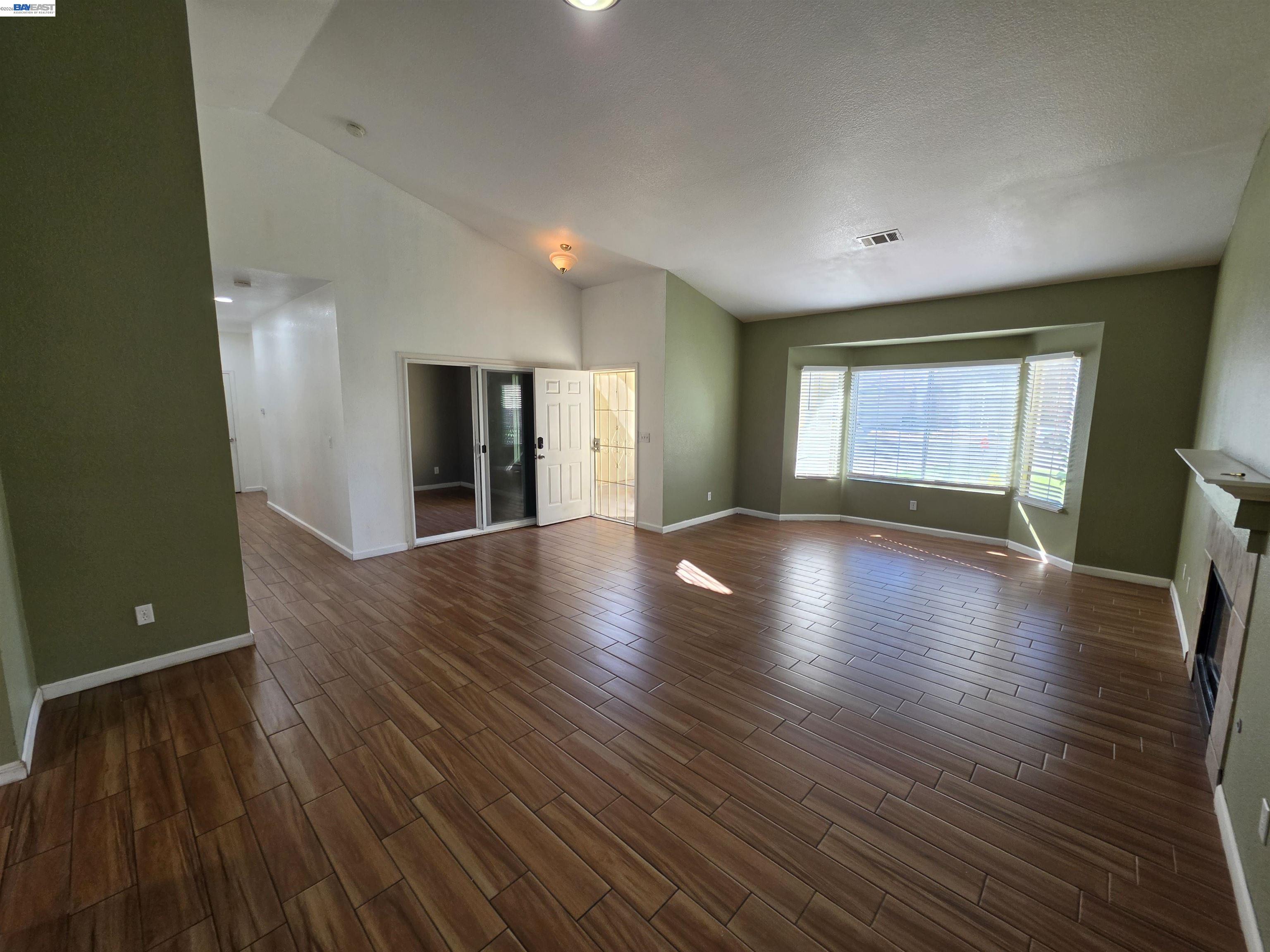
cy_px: 476
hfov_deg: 106.2
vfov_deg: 89.9
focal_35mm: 13
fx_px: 477
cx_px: 635
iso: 80
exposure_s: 1/120
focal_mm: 2.2
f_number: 1.9
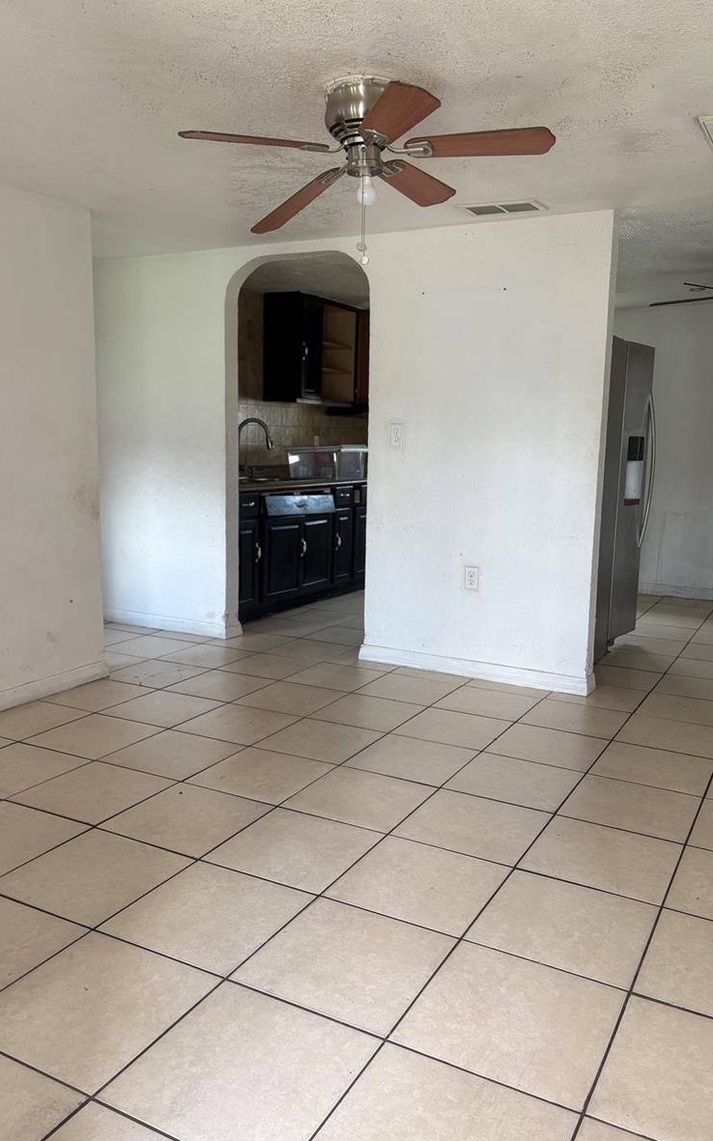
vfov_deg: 66.5
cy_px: 564
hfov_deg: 44.5
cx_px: 380
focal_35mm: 28
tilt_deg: -8.0
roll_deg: -1.7
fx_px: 871
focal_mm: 5.96
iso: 125
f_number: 1.6
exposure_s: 1/121
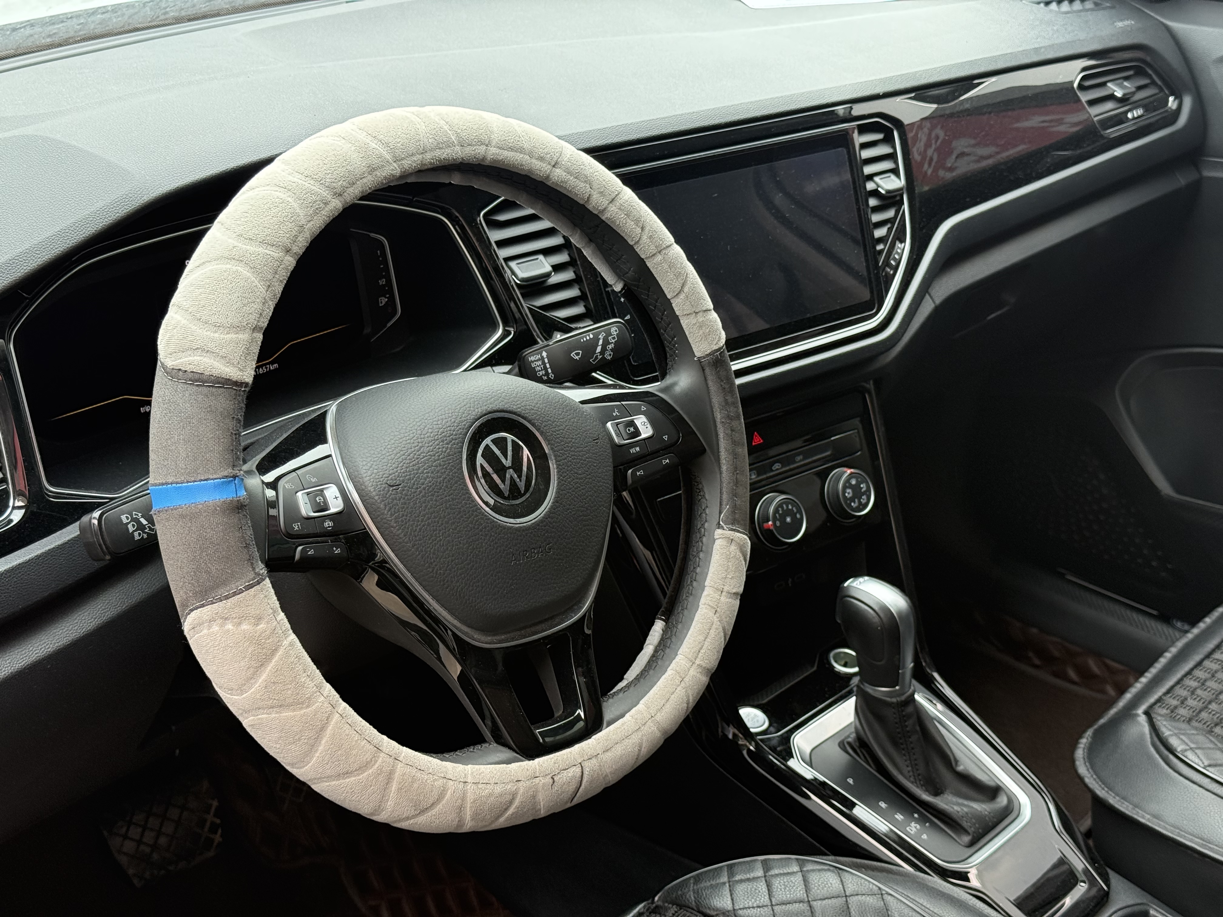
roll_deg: -2.0
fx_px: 1696
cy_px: 458
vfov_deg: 30.3
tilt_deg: -26.0
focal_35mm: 48
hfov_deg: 39.7
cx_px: 612
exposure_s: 1/196
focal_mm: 6.76
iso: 125
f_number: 1.78
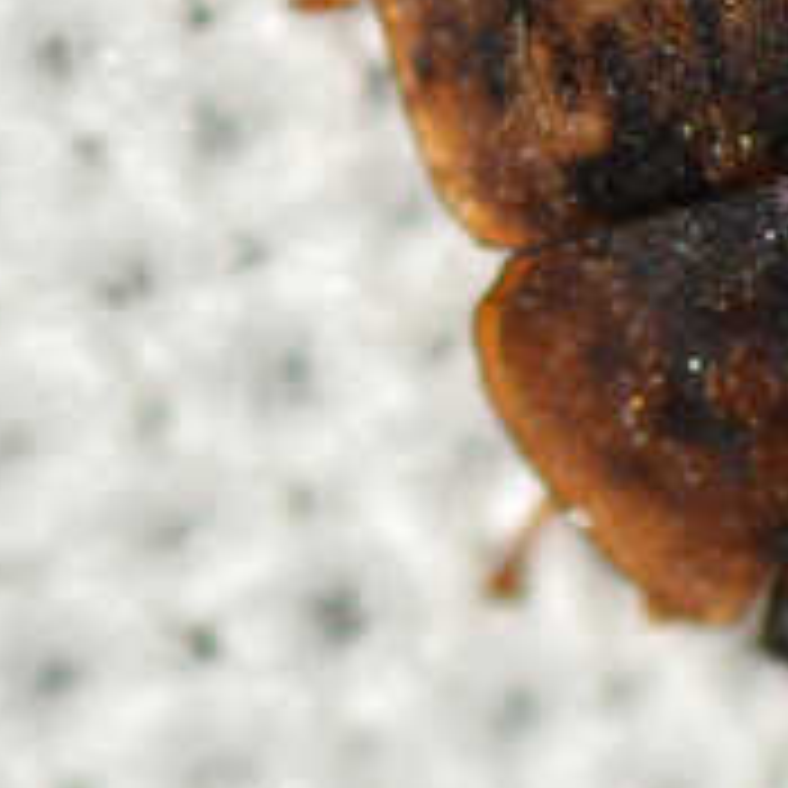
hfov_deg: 3.8
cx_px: 815
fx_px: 12002
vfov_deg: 3.8
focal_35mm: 466
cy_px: -14
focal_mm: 100
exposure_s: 1/200
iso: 100
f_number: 18
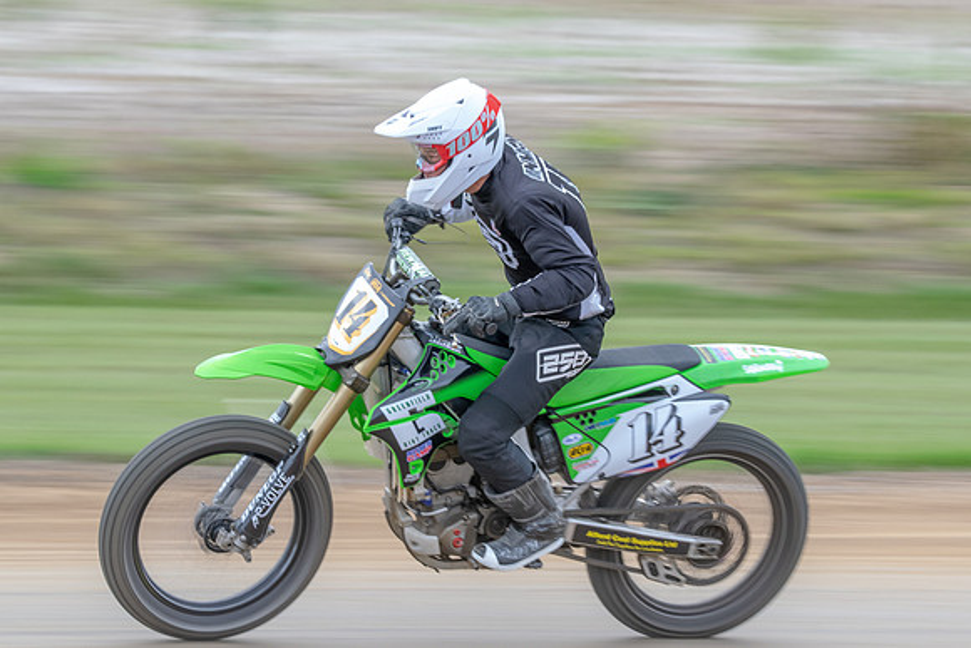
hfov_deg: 6.1
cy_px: 323
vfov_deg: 4.0
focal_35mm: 340
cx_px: 471
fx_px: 9175
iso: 640
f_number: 11
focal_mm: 210
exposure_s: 1/100
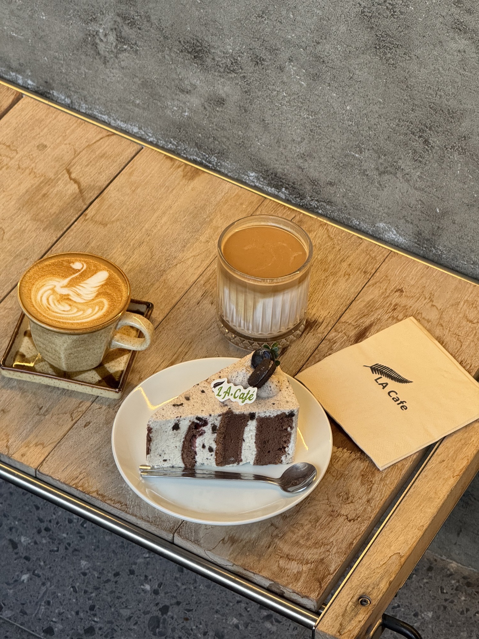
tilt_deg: -45.9
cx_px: 240
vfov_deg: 16.4
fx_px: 2214
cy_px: 320
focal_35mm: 120
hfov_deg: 12.3
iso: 250
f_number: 2.8
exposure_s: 1/94
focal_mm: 15.66
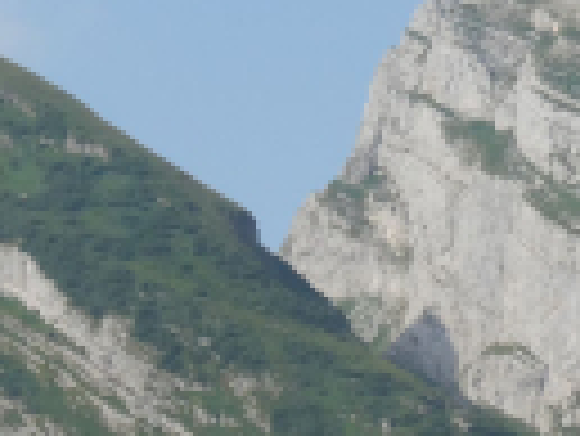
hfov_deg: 4.4
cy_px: 225
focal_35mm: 447
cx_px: -268
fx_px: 7497
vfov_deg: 3.3
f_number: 5.3
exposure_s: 1/400
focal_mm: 24.2
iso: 80
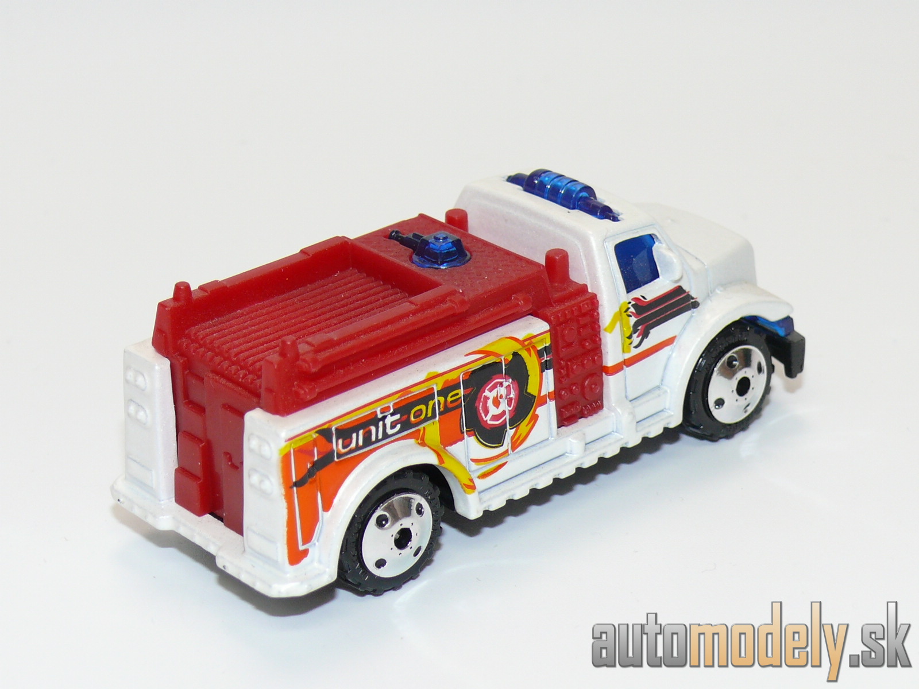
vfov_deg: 14.4
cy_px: 344
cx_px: 460
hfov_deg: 19.1
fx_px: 2734
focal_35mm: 103
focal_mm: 13.4
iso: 100
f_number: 4
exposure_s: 1/30
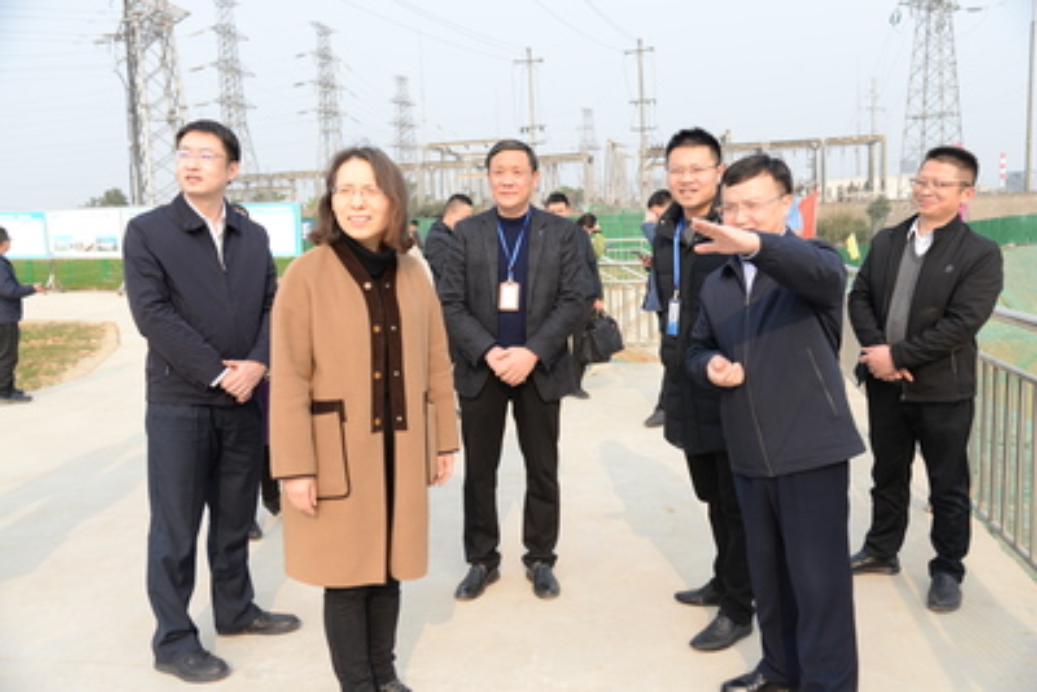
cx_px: 518
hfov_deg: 60.3
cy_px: 346
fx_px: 893
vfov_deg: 42.4
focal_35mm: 31
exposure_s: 1/2500
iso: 1000
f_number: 4.5
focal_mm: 31
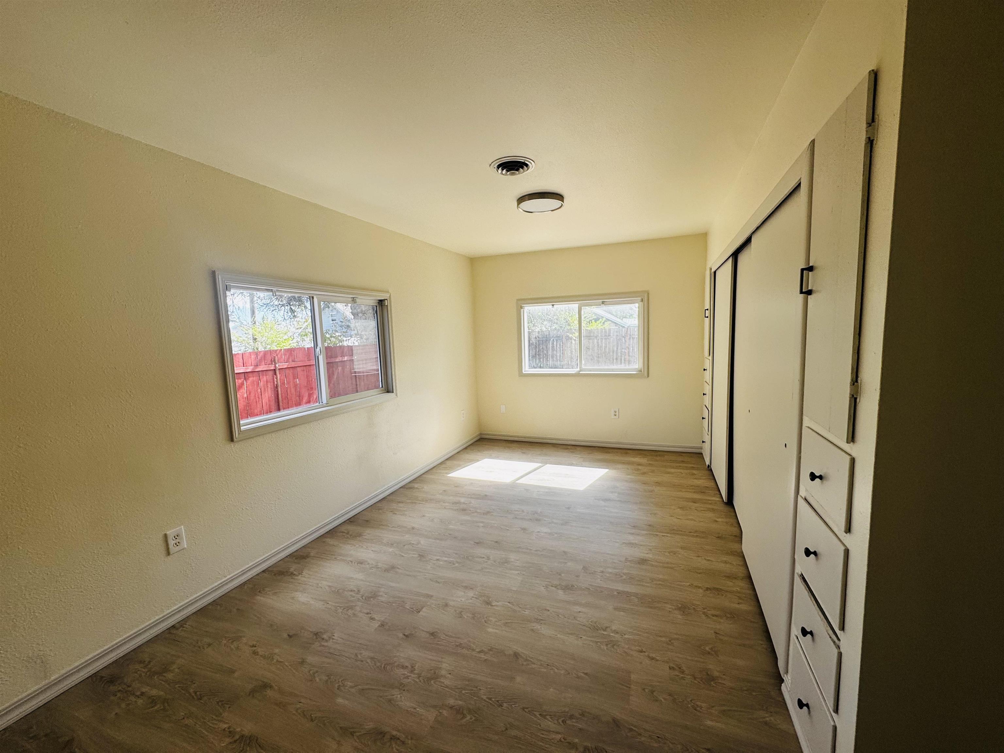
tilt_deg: -6.5
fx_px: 406
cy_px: 376
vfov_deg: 85.7
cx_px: 502
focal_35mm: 14
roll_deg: +1.4
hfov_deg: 102.1
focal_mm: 2.22
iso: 40
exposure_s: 1/249
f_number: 2.2
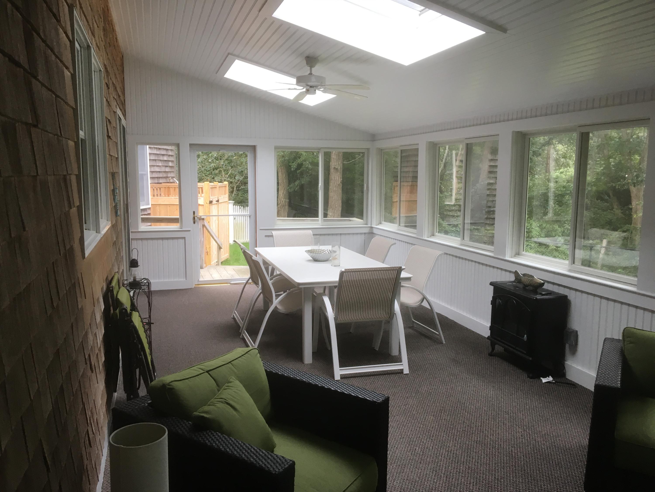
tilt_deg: -6.4
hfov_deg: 61.7
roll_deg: -0.3
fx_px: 549
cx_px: 328
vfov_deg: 48.2
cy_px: 246
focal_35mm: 29
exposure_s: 1/30
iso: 25
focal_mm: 4.15
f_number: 2.2
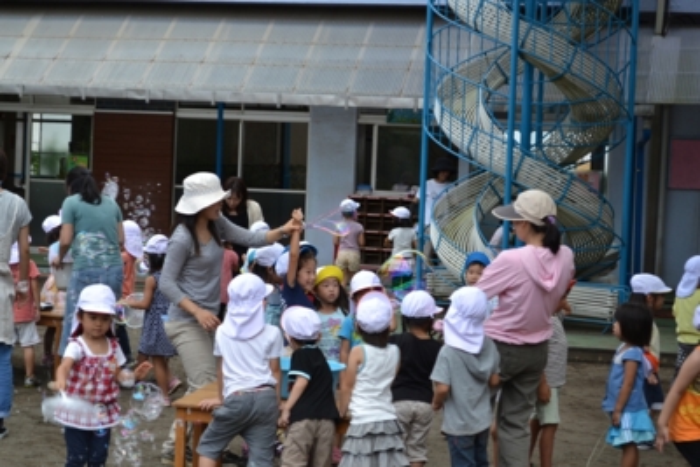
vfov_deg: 16.6
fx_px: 1605
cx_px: 350
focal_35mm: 82
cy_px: 234
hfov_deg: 24.6
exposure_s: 1/125
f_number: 5.6
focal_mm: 55
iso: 100
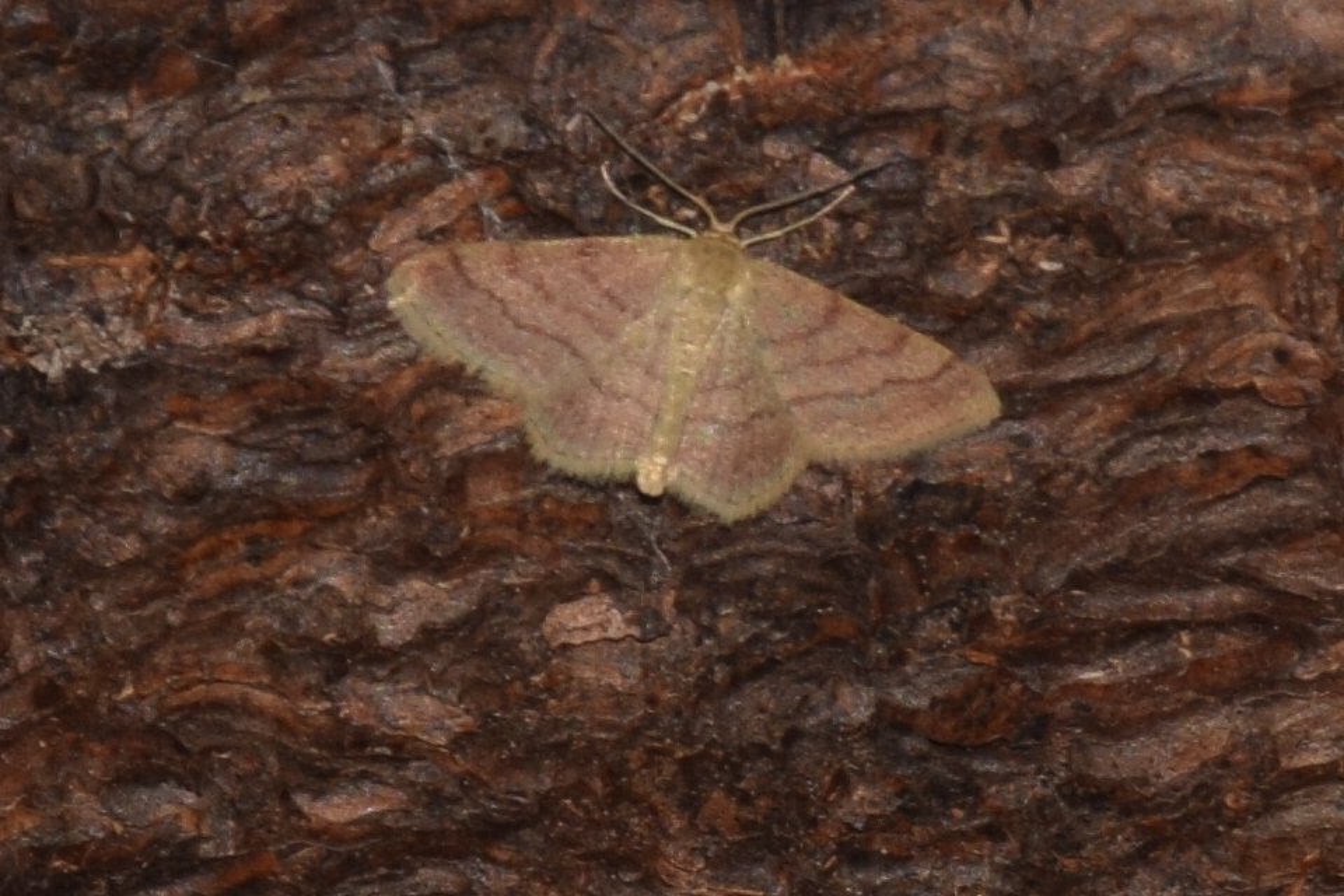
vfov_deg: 6.5
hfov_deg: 9.8
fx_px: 7839
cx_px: 672
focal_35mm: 210
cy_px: 448
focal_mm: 140
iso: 100
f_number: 13
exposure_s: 1/160
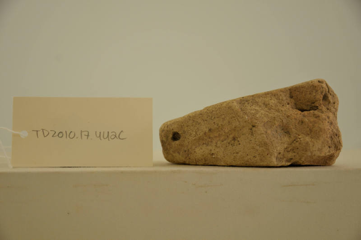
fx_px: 781
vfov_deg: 17.4
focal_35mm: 78
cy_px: 120
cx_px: 180
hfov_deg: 26.0
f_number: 5
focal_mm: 52
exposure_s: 1/50
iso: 200
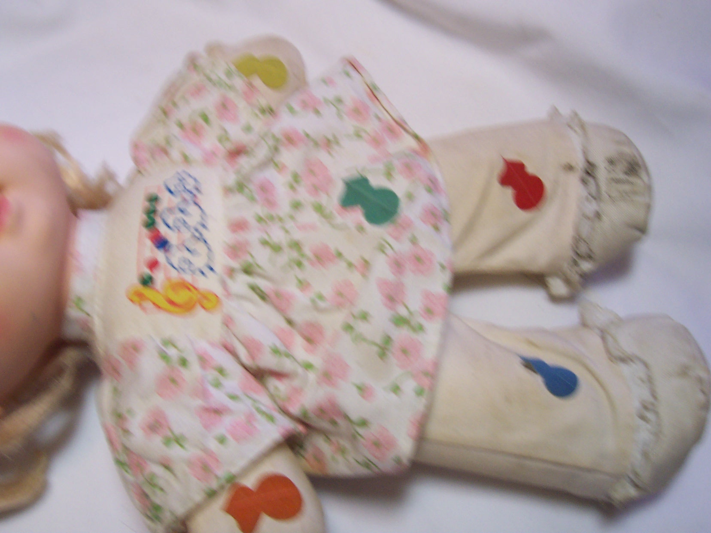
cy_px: 266
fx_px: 760
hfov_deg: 50.1
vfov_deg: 38.7
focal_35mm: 37
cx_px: 356
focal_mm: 5.6
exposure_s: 1/30
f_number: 2.8
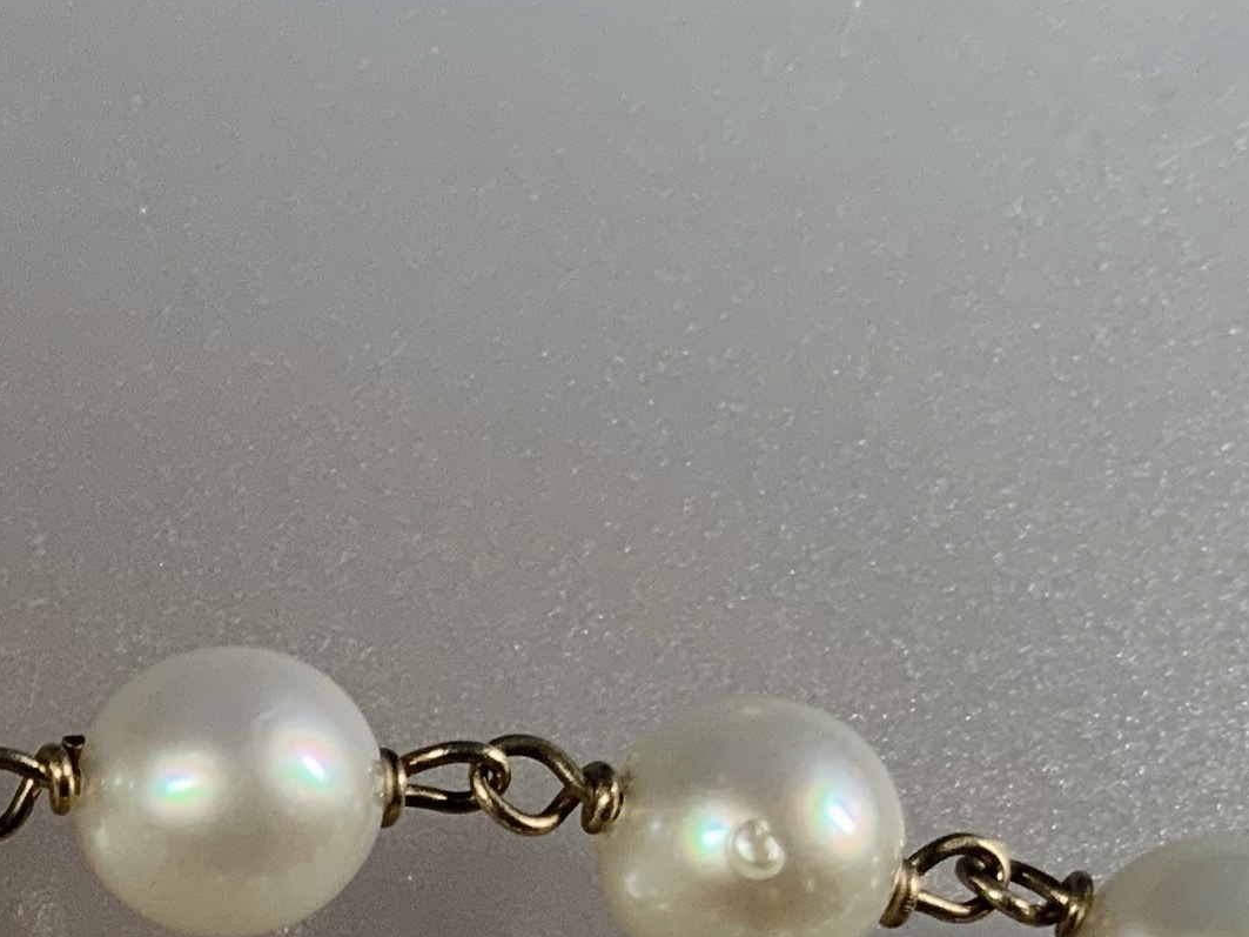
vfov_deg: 12.9
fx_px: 3969
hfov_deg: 16.7
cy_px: 1296
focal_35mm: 110
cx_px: -455
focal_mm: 3
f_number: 1.8
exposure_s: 1/60
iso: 40
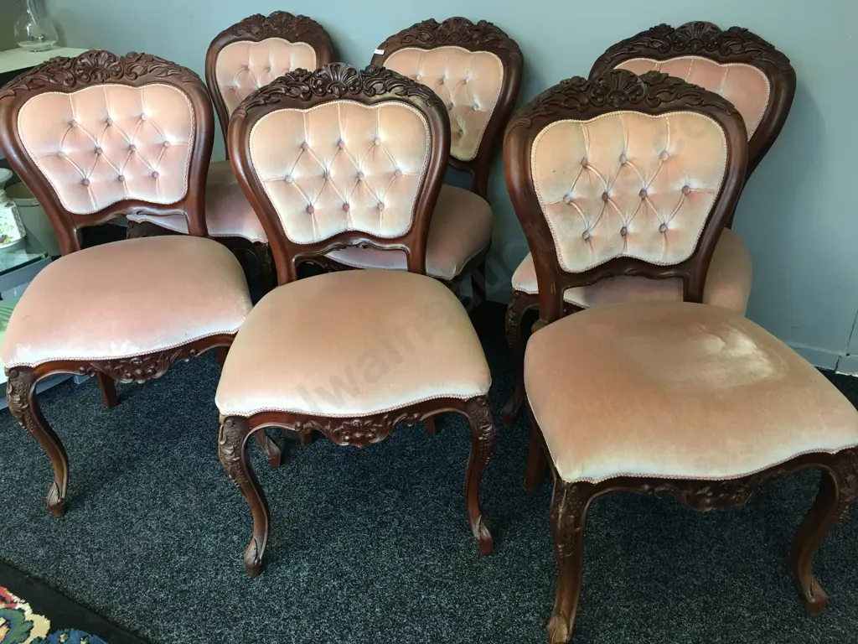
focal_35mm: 29
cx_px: 429
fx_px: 719
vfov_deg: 48.2
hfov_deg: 61.7
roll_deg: +1.0
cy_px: 322
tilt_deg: -27.3
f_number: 2.2
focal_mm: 4.15
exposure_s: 1/17
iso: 40
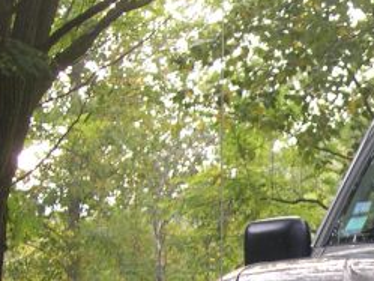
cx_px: 577
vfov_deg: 8.7
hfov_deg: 11.3
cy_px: 397
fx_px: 1805
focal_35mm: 167
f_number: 3.2
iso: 100
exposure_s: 1/30
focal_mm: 11.1
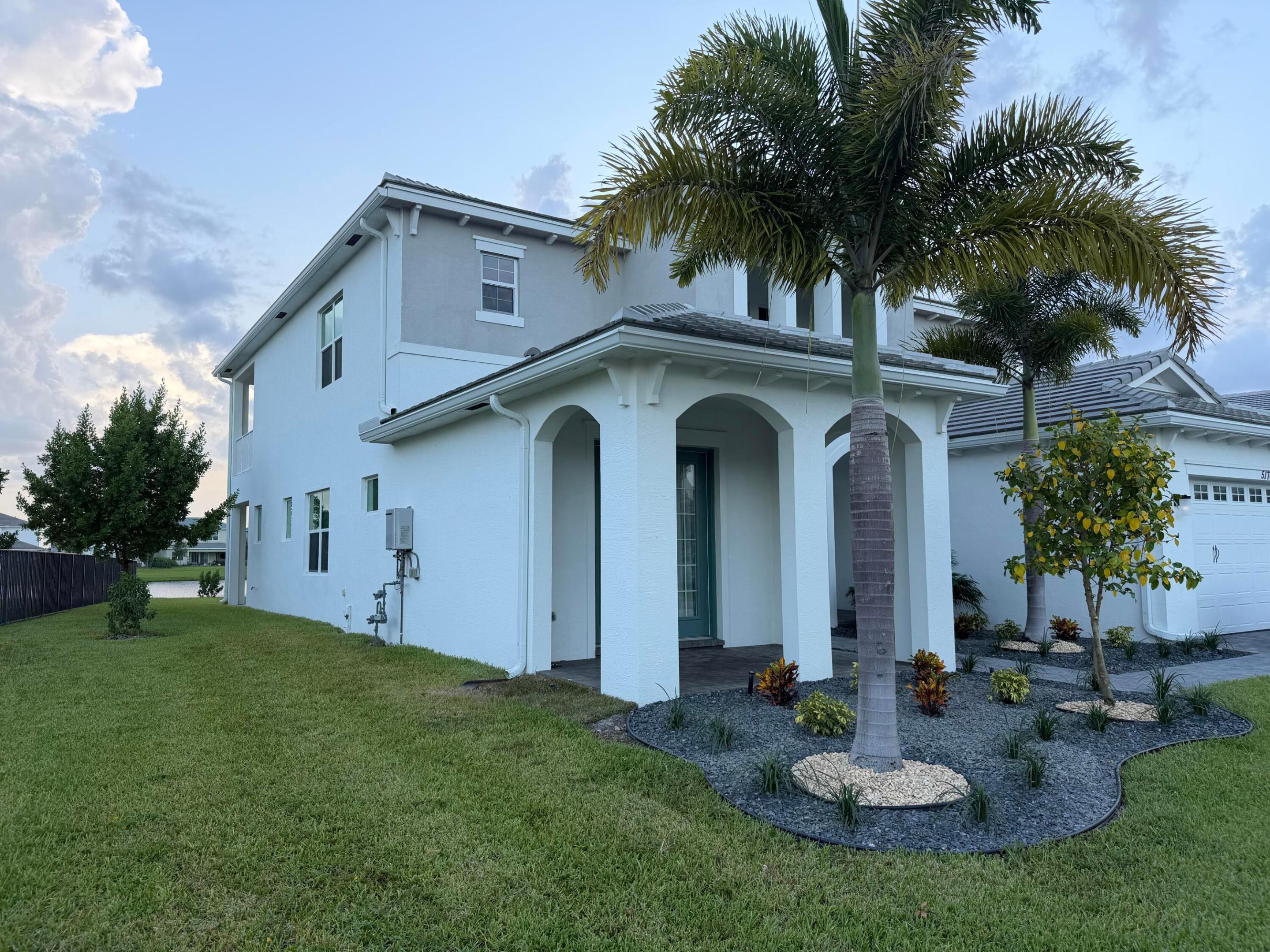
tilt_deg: +4.8
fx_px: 881
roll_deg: -0.2
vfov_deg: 56.8
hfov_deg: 71.6
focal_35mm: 24
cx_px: 635
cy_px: 476
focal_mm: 6.76
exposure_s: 1/555
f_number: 1.78
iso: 80
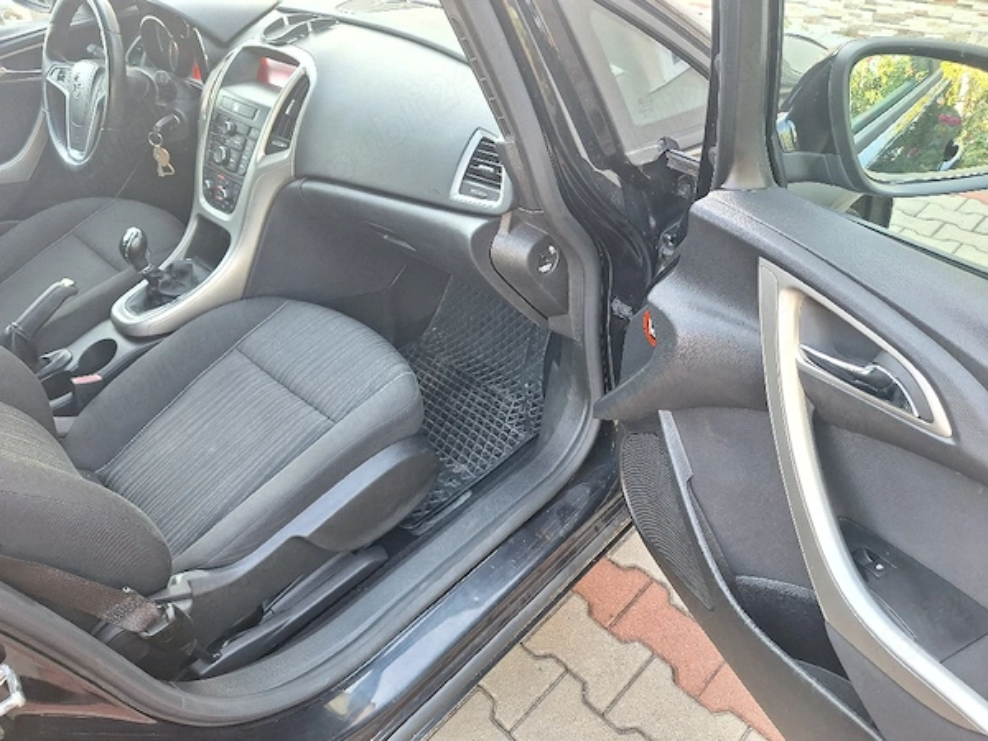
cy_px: 370
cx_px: 494
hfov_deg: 73.9
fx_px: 656
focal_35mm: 23
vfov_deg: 58.9
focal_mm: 5.54
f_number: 1.8
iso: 64
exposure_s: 1/50
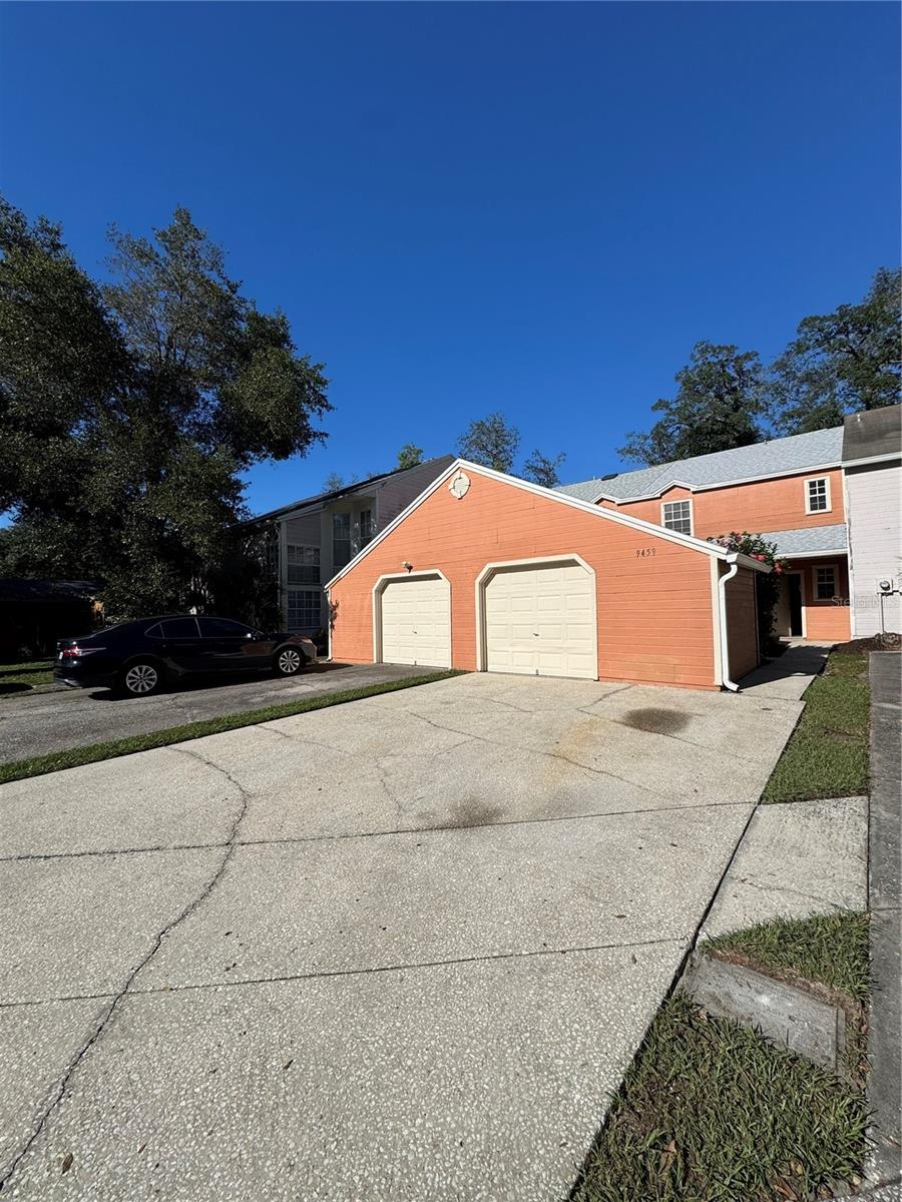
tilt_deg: -1.4
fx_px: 486
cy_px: 601
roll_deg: +2.2
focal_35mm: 14
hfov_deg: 85.7
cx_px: 451
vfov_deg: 102.1
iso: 40
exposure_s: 1/4132
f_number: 2.2
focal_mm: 2.22
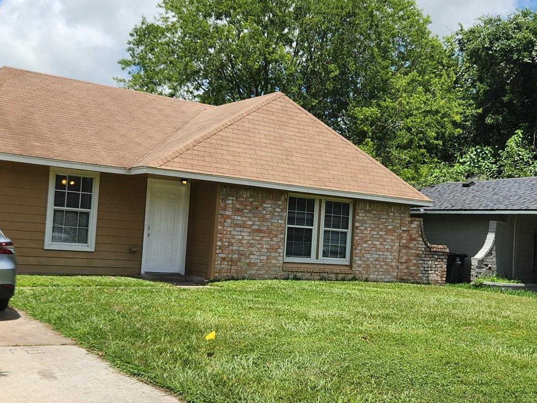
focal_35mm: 46
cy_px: 217
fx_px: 714
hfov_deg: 41.2
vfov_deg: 31.5
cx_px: 249
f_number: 1.8
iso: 20
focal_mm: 5.4
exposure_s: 1/2088
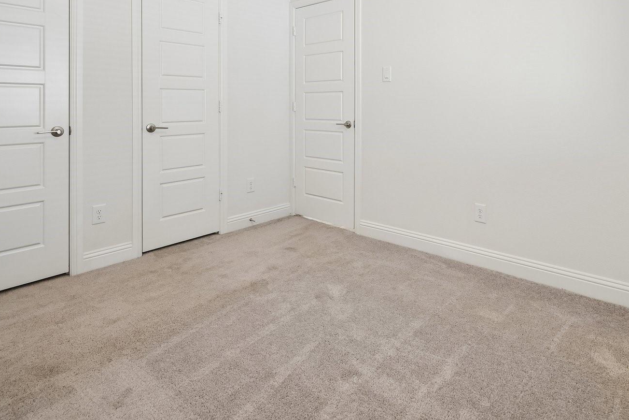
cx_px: 356
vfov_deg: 54.8
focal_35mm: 22
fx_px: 384
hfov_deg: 78.2
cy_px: 109
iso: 250
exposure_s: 1/20
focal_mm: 14
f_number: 9
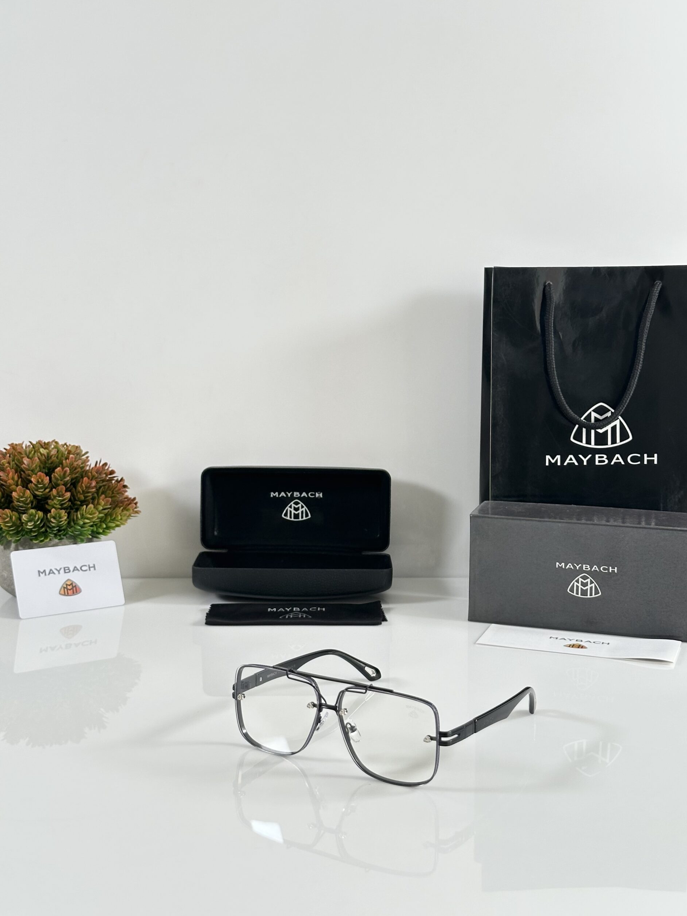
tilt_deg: -9.1
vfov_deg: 38.9
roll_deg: -0.4
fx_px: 1297
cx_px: 350
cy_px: 463
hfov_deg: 29.7
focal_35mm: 49
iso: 80
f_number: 1.78
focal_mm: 6.86
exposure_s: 1/119
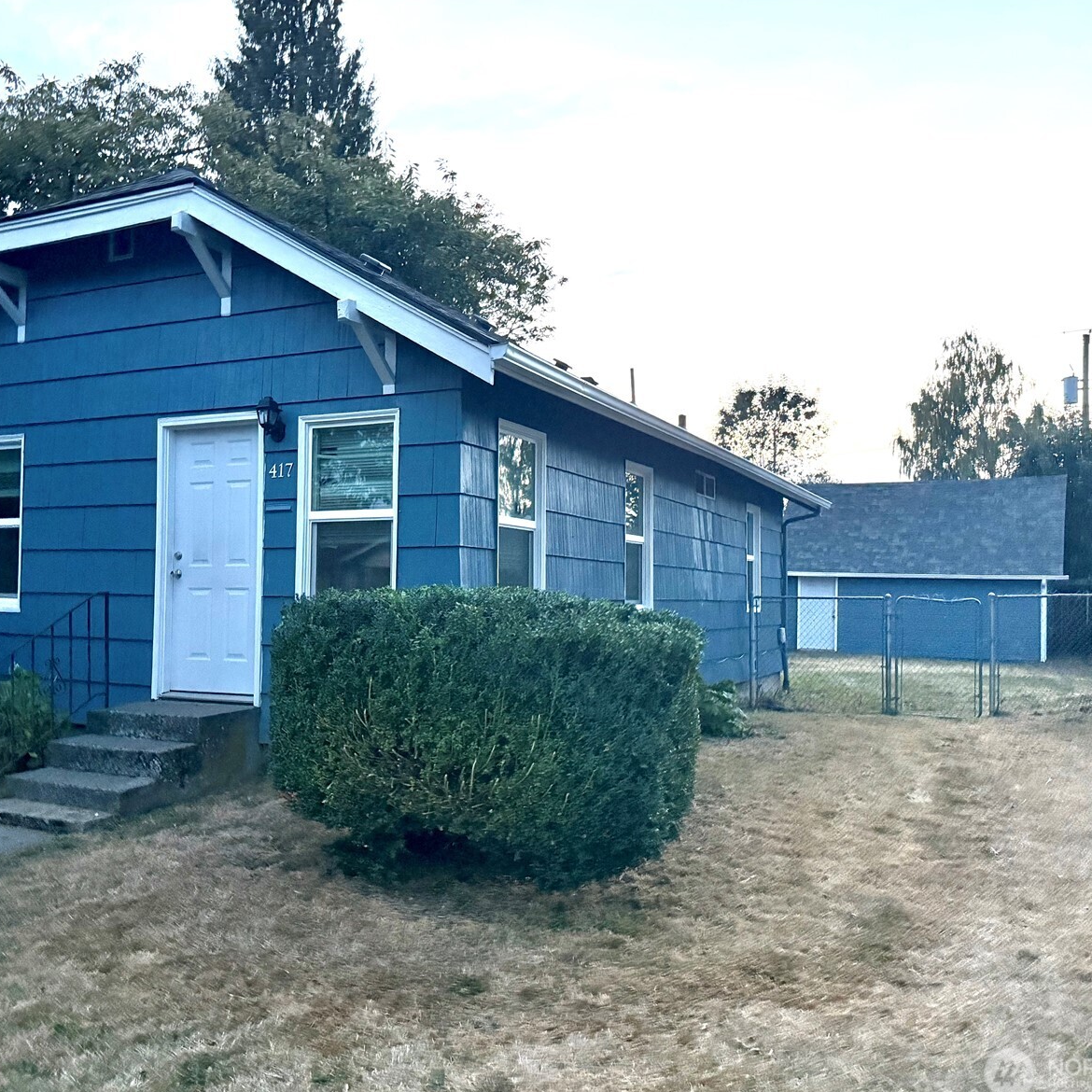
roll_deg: -0.6
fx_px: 1035
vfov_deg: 55.6
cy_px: 551
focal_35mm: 29
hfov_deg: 55.5
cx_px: 480
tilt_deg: +2.2
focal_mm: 6.76
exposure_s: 1/39
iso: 1000
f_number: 1.78
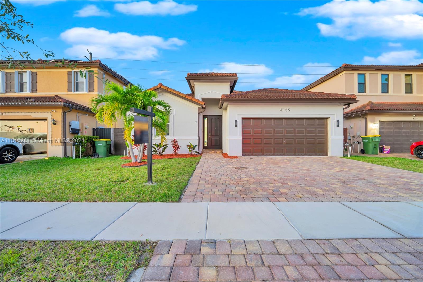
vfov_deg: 81.2
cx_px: 212
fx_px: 164
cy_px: 141
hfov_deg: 104.3
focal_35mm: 14
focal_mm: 14
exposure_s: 1/10
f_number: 8
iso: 400
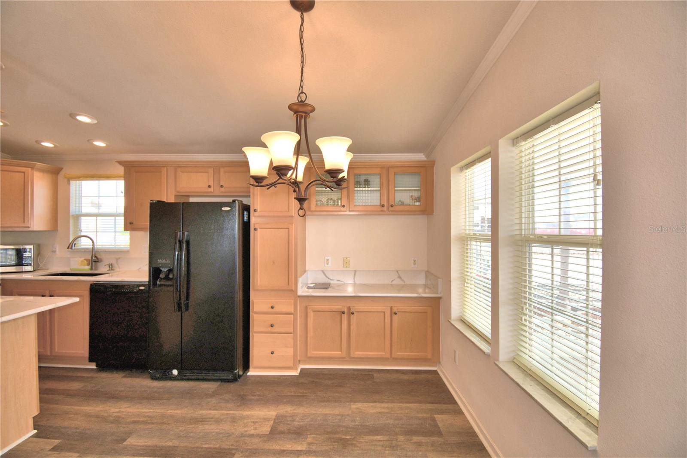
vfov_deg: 77.3
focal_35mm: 15
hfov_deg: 100.4
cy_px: 229
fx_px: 286
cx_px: 344
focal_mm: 10
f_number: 4.5
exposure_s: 1/80
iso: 100
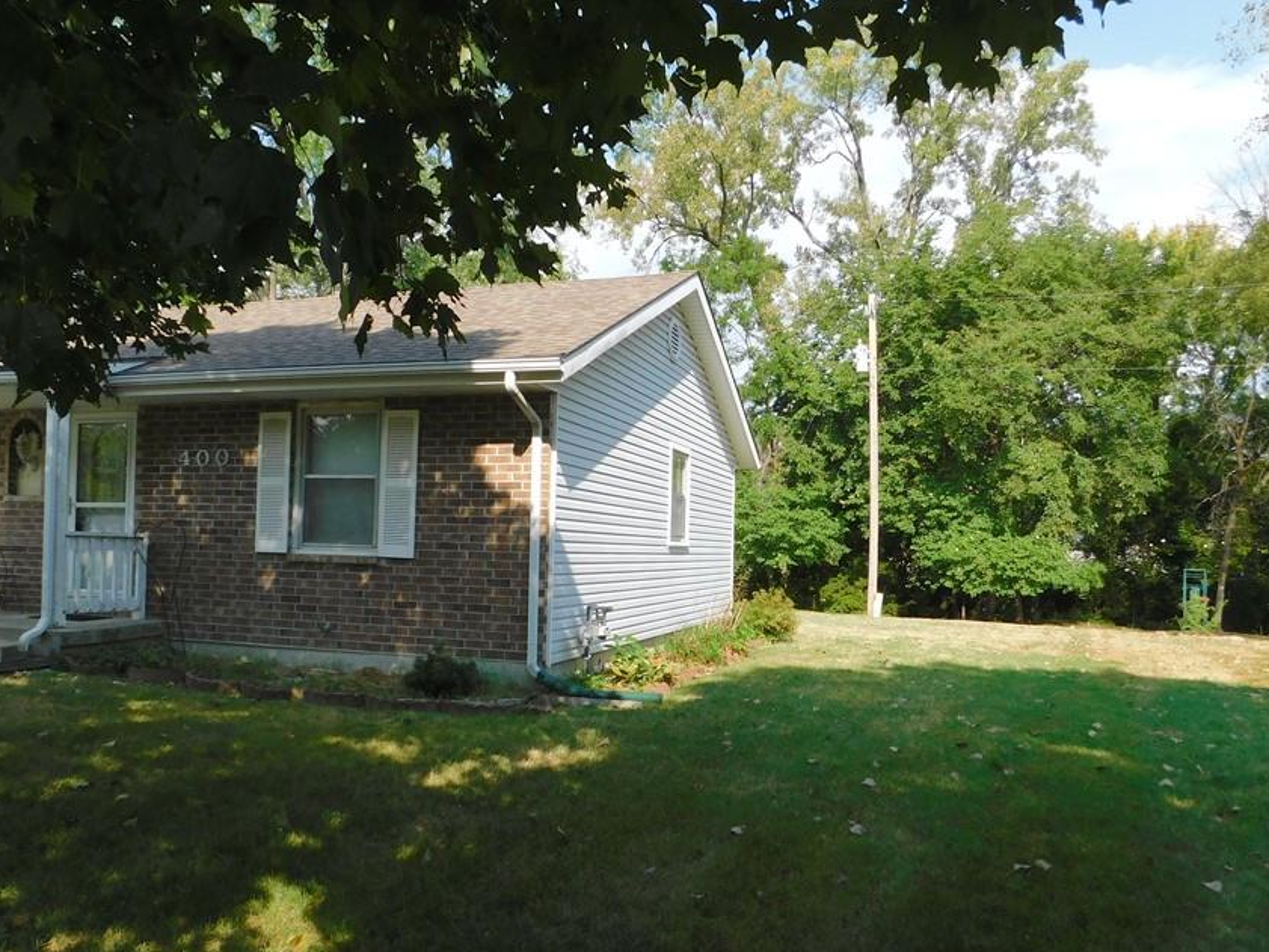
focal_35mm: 28
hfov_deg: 63.4
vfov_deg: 49.7
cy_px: 530
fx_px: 1027
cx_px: 620
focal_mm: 4
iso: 125
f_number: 3
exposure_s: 1/1000
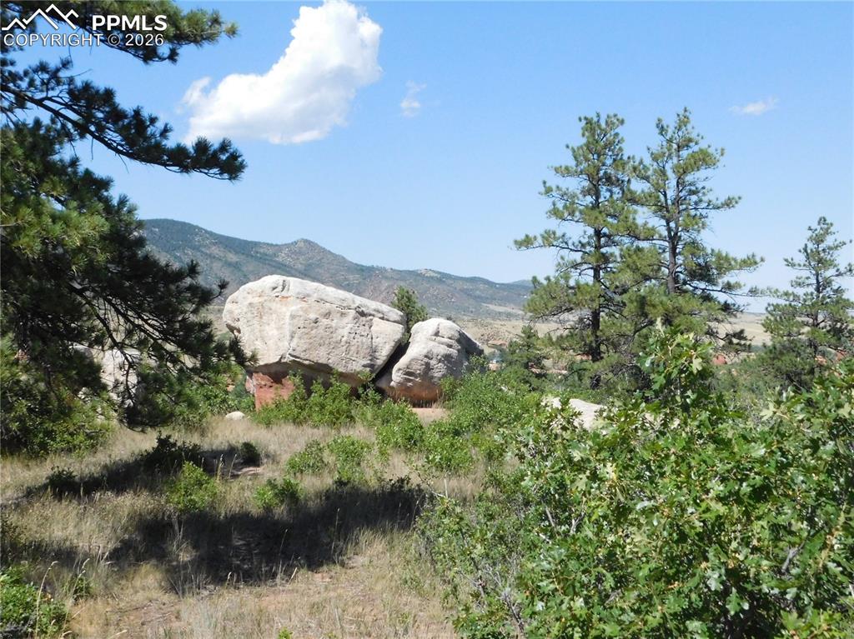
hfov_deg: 46.8
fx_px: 986
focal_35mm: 40
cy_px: 320
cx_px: 427
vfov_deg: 35.9
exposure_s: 1/1500
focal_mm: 7.1
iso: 800
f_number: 7.2
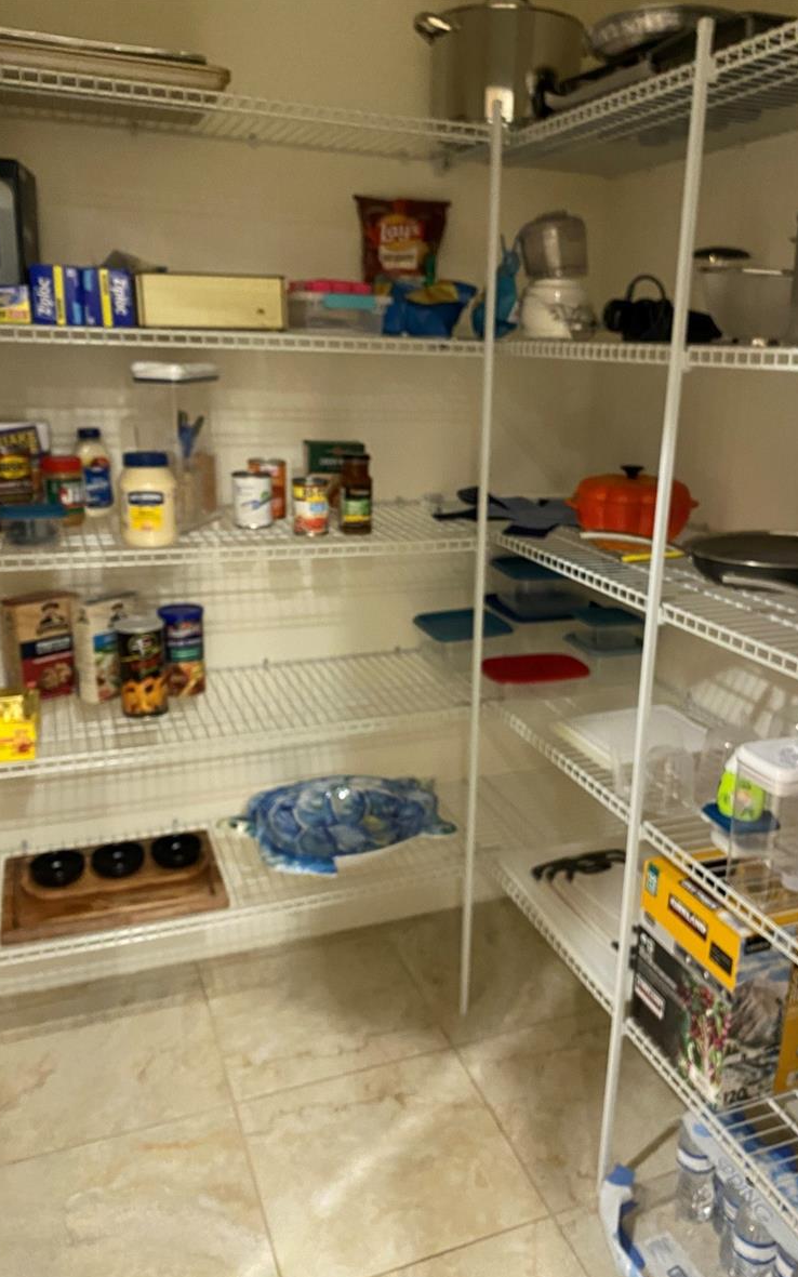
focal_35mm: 28
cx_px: 469
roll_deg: -1.3
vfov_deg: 66.5
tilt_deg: -14.2
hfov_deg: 44.4
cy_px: 644
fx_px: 974
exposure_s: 1/30
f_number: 1.8
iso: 500
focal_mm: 4.25
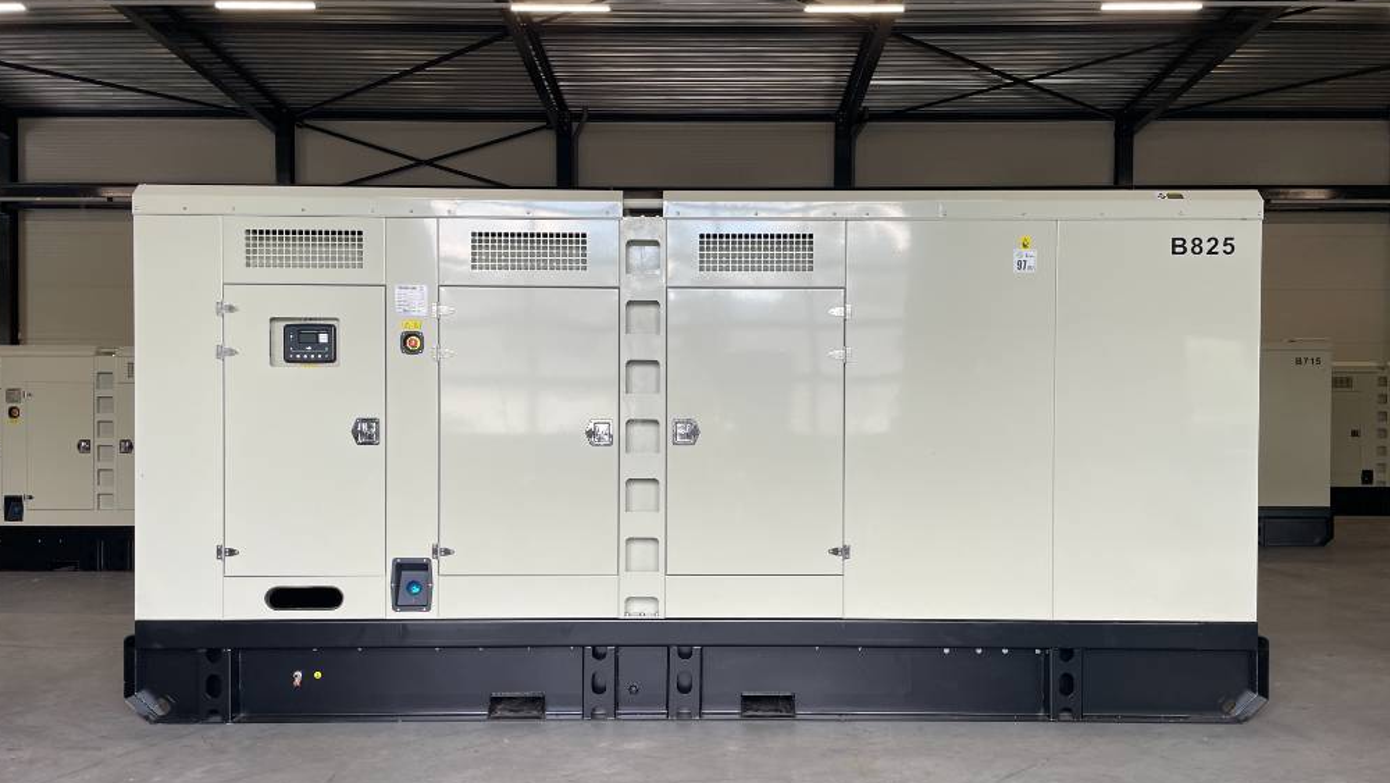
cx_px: 702
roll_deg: -0.4
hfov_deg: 66.1
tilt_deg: -2.2
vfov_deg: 40.1
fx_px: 1069
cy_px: 458
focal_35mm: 29
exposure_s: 1/100
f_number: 1.6
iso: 40
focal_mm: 4.2
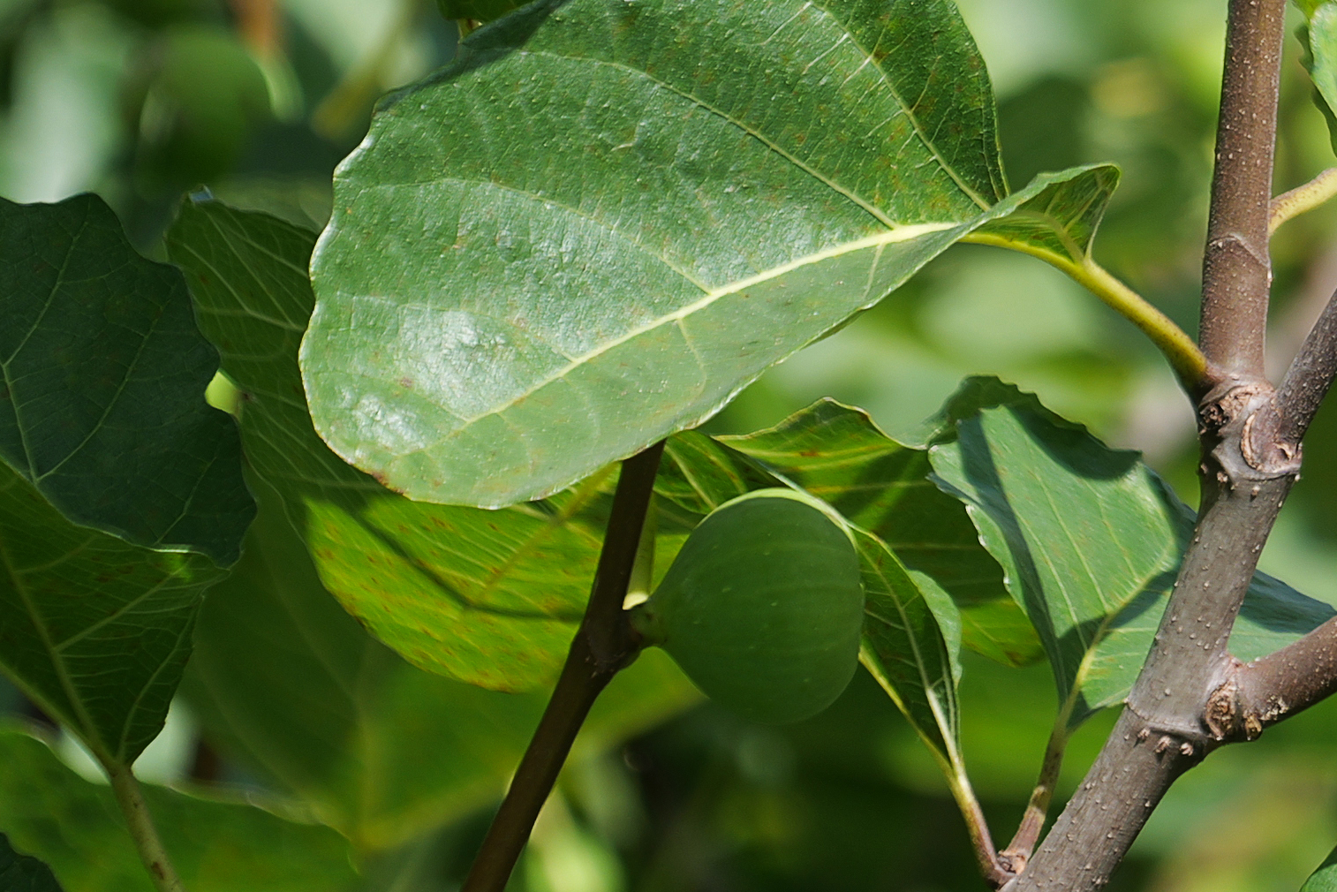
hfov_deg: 4.9
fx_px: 15452
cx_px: 1469
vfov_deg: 3.3
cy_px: -629
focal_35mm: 416
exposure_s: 1/400
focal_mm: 105
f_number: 4.5
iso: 100
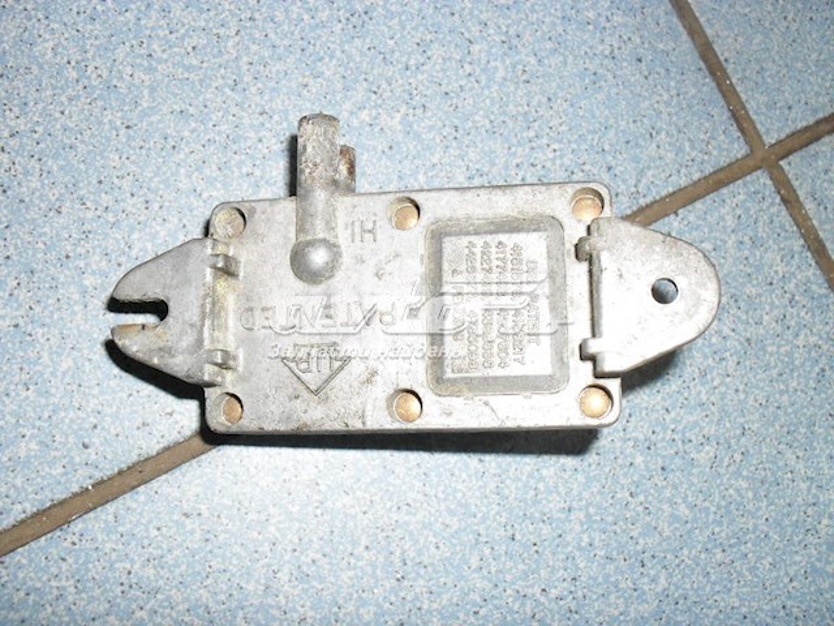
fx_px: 843
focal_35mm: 35
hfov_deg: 52.6
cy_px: 313
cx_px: 417
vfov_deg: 40.7
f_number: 3.2
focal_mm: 6.3
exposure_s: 1/45
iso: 200
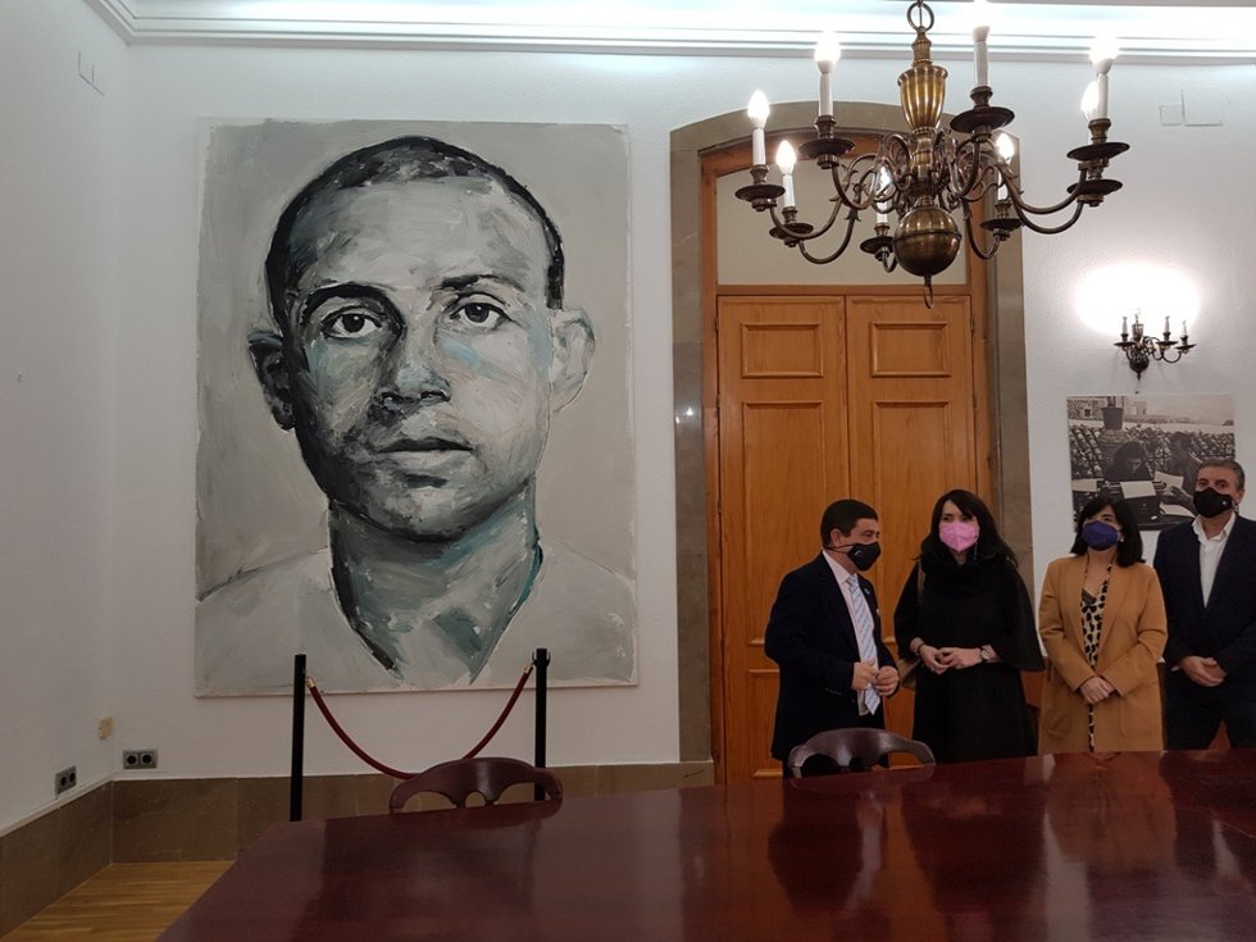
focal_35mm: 26
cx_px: 628
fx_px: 943
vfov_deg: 53.1
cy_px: 471
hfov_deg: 67.3
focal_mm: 4.2
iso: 64
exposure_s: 1/50
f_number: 1.7
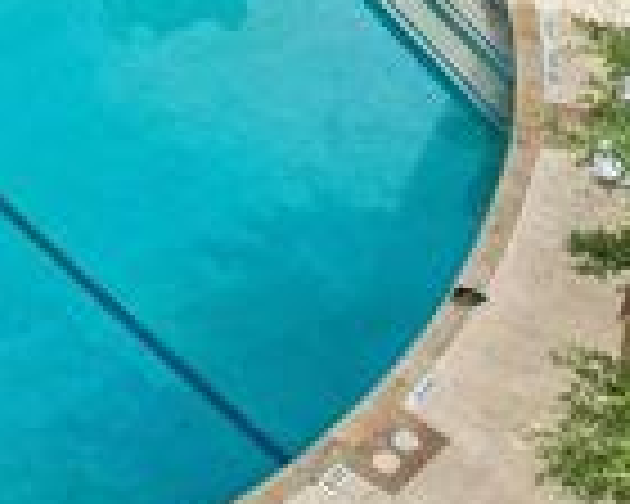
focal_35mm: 151
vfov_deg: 9.3
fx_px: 2815
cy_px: -666
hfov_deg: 12.6
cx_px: -4
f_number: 2.8
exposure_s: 1/1500
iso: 100
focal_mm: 8.4
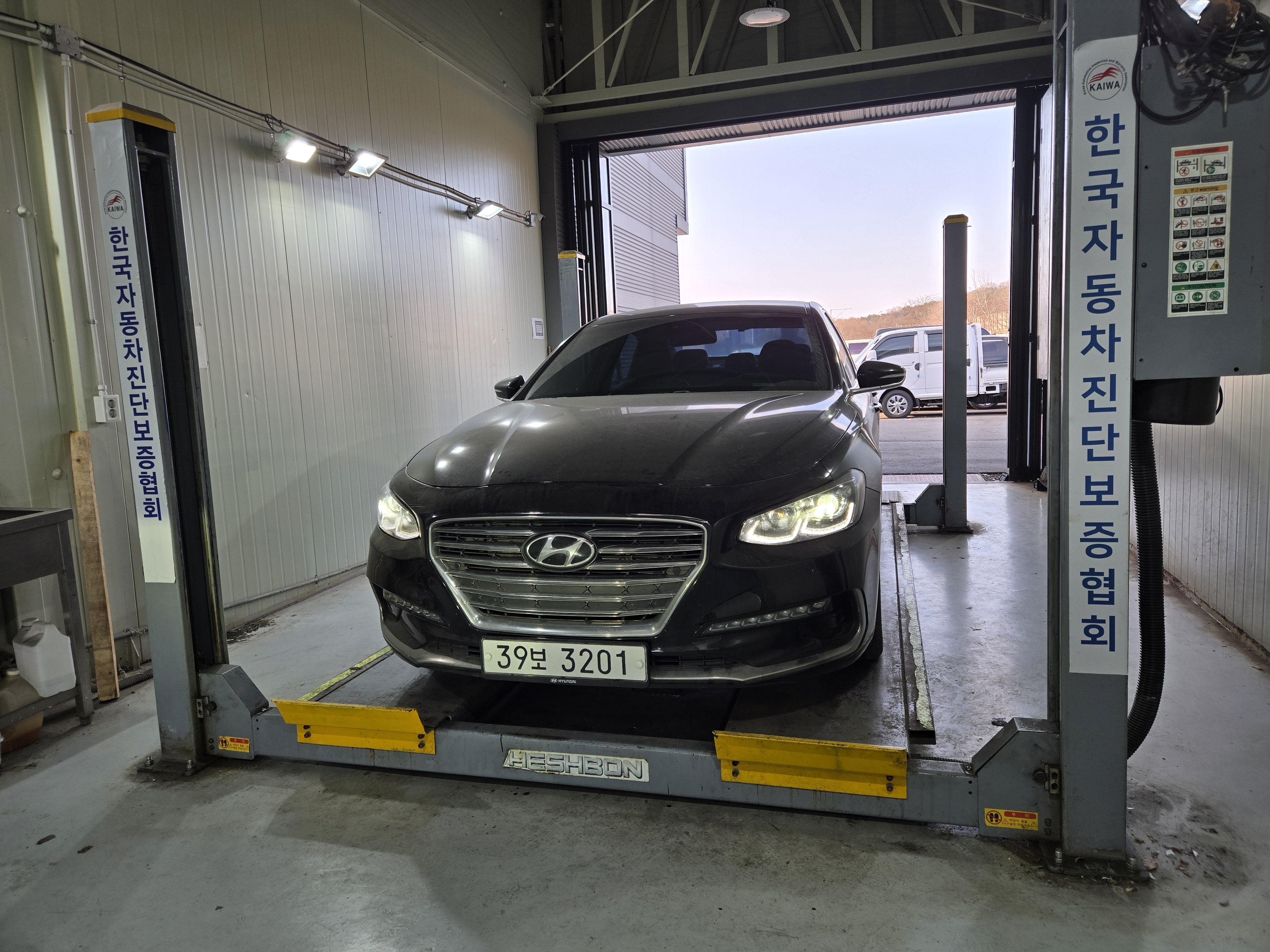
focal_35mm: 23
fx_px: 844
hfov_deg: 73.9
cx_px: 635
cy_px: 476
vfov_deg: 58.9
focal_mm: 5.4
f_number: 1.8
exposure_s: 1/152
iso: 25
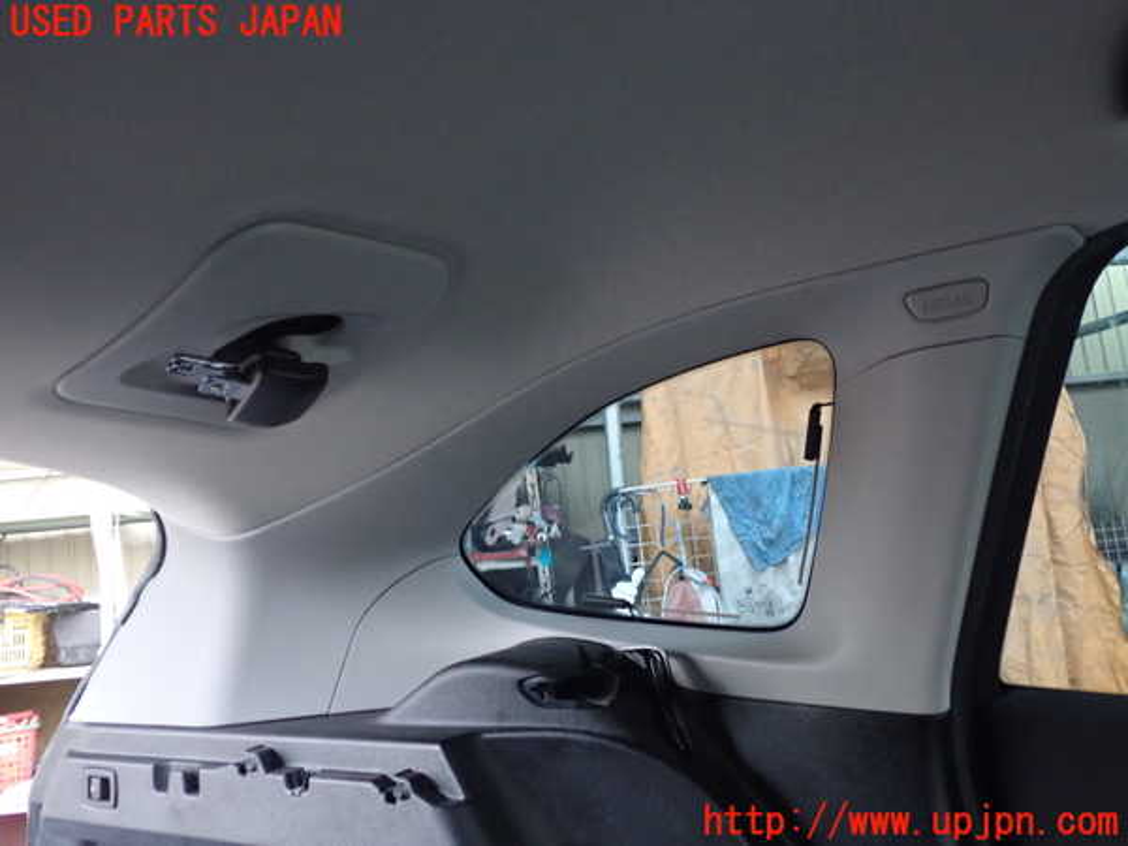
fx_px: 978
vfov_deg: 46.8
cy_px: 423
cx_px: 564
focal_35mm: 30
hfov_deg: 60.0
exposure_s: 1/25
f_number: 2.3
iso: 800
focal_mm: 5.4
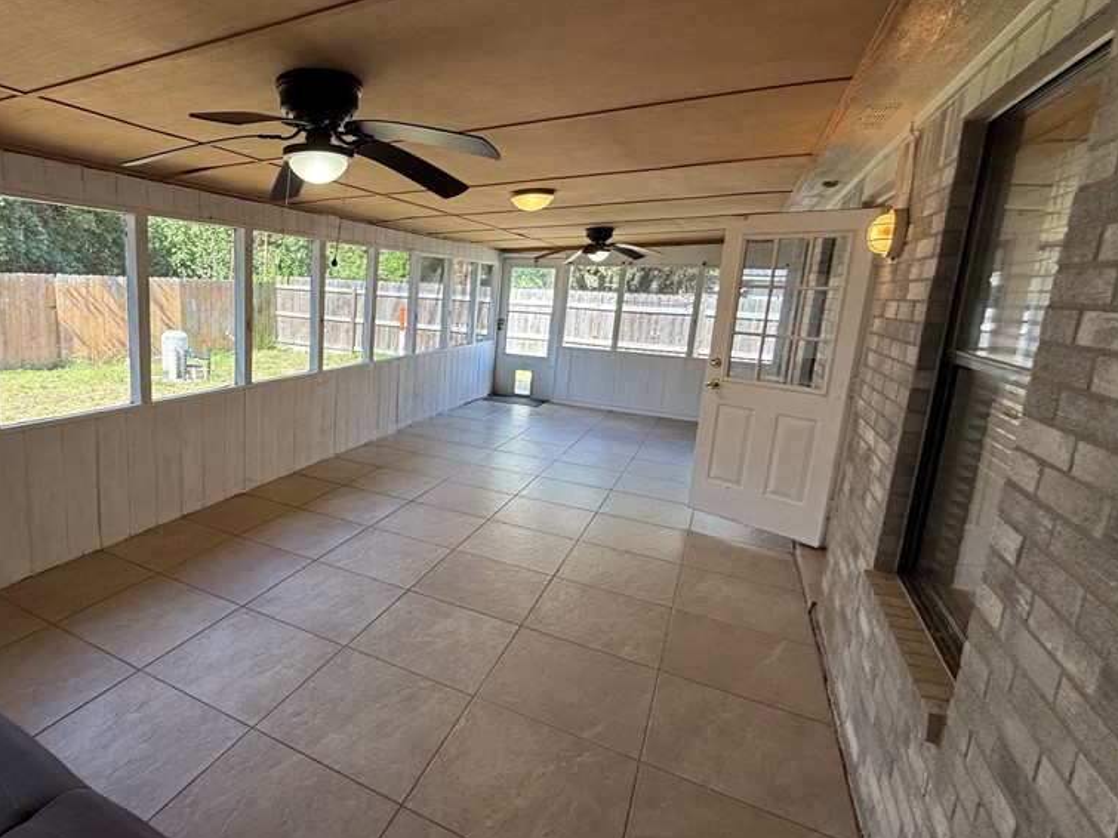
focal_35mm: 19
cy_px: 394
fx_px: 614
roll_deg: -3.0
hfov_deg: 81.9
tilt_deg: -8.2
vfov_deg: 68.6
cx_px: 376
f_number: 2.2
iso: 80
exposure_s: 1/120
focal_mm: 2.22
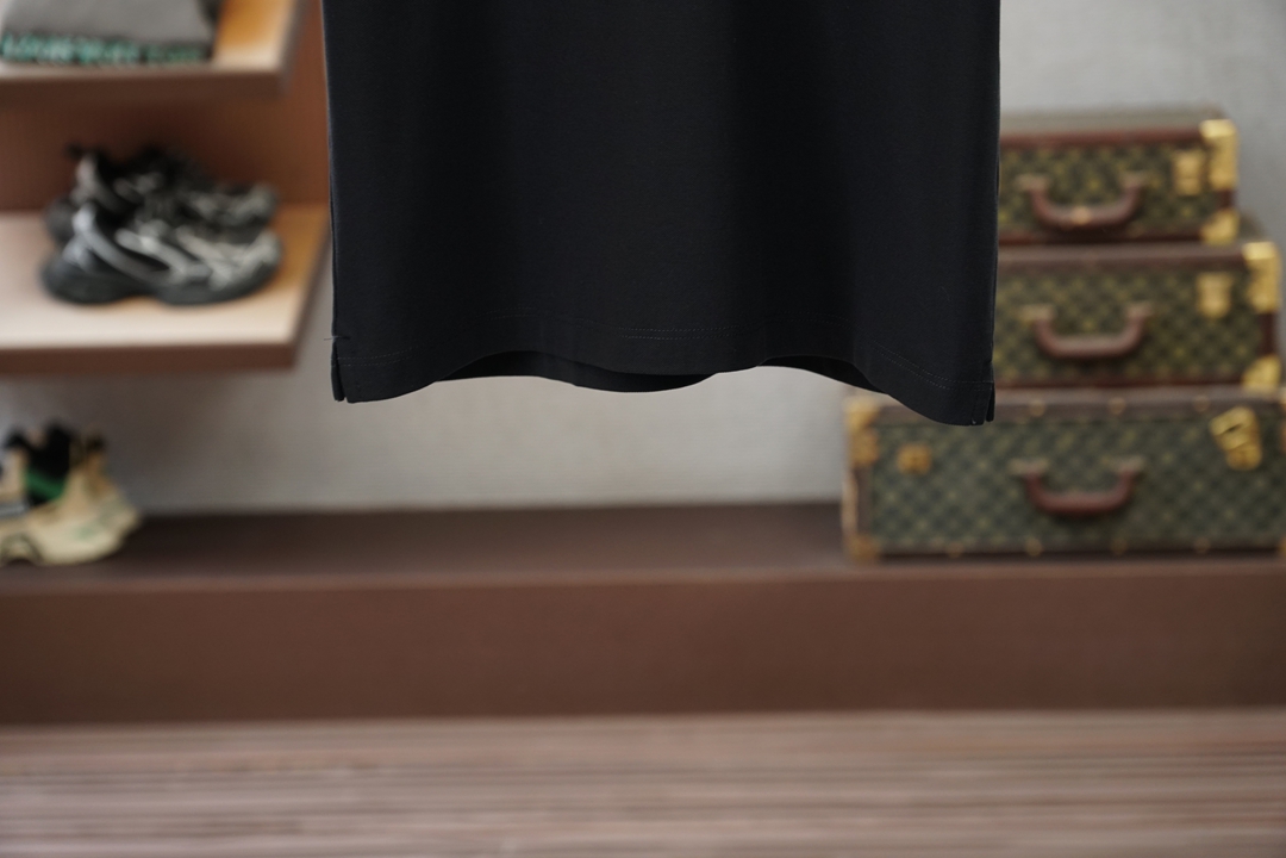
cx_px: 643
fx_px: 3322
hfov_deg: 21.9
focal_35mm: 93
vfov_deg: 14.7
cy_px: 429
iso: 500
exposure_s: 1/125
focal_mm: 62
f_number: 3.5
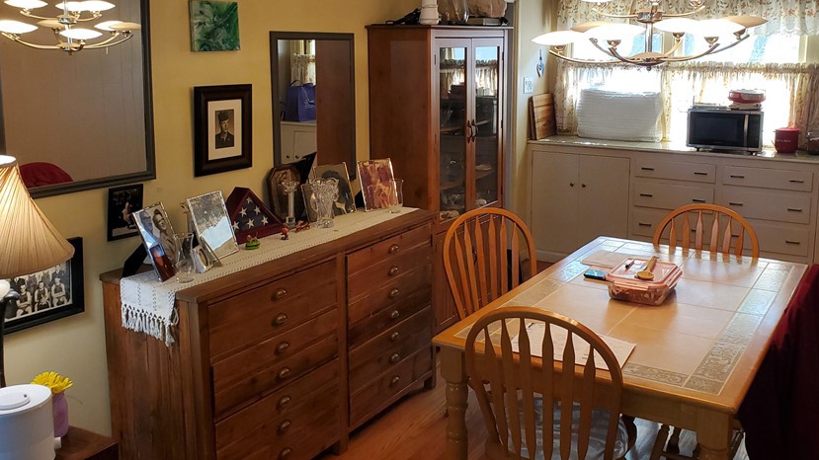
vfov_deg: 33.3
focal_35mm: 35
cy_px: 144
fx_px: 760
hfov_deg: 56.4
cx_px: 465
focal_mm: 4.3
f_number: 2.4
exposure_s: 1/30
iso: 125
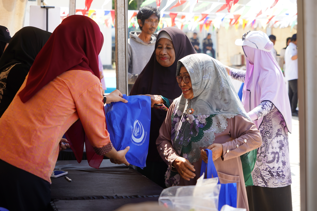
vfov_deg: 15.7
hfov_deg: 23.4
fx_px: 766
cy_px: 106
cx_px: 158
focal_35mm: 87
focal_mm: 87
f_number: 5.6
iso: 100
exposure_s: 1/125
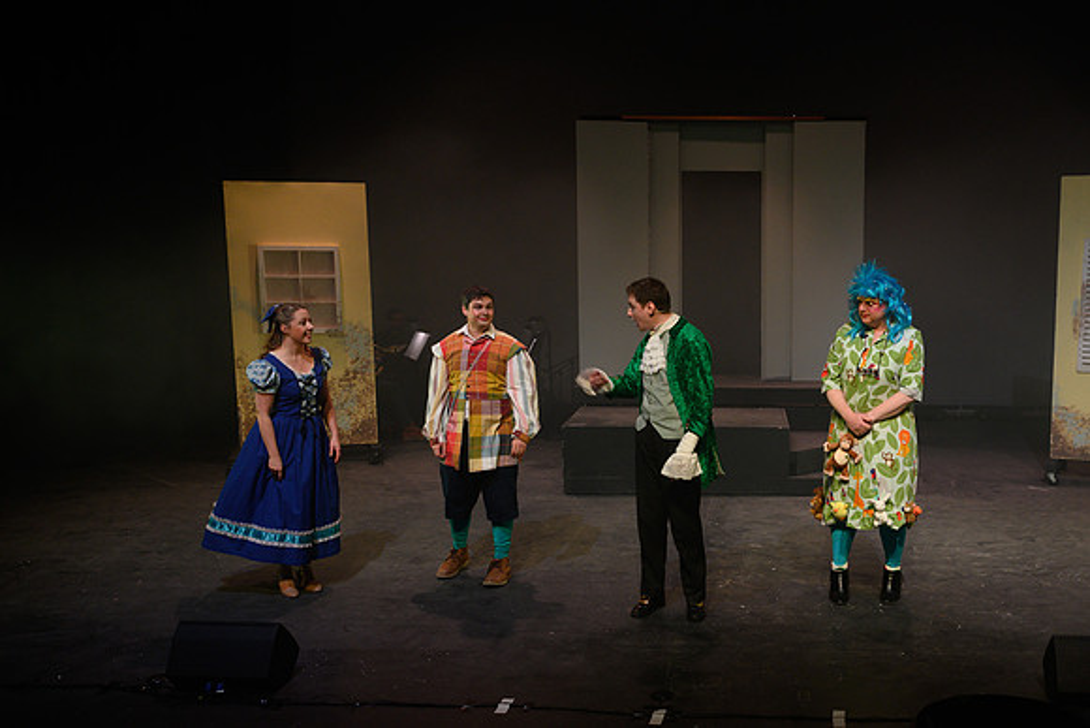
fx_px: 1152
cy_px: 426
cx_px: 752
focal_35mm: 38
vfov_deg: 35.0
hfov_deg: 49.5
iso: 800
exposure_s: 1/80
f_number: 5
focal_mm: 27.5
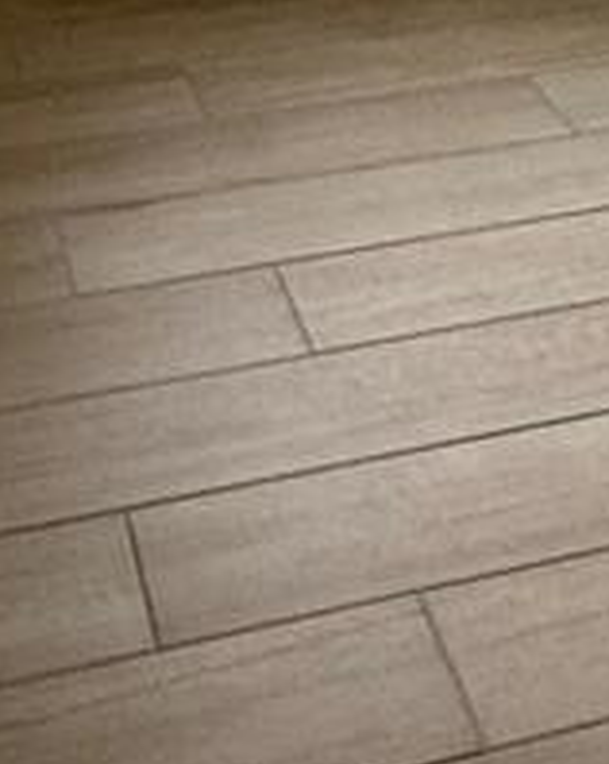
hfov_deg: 18.4
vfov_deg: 20.1
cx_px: 393
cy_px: -351
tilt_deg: -14.5
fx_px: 1873
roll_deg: -1.2
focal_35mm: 83
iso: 125
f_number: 2.2
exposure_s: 1/120
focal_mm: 2.22
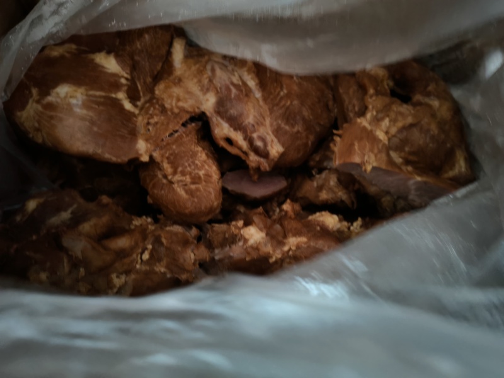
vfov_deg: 51.4
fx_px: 393
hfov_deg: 65.3
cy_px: 189
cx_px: 252
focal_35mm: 27
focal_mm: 5.52
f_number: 1.95
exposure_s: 1/17
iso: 3200
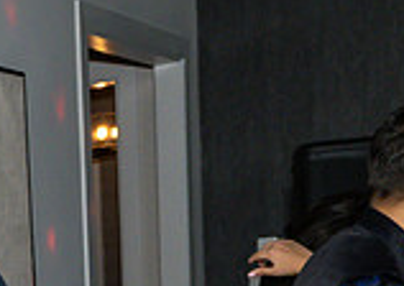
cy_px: 472
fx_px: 1202
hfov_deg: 16.2
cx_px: -311
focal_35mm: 105
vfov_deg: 12.7
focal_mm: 17
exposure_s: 1/250
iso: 640
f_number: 8
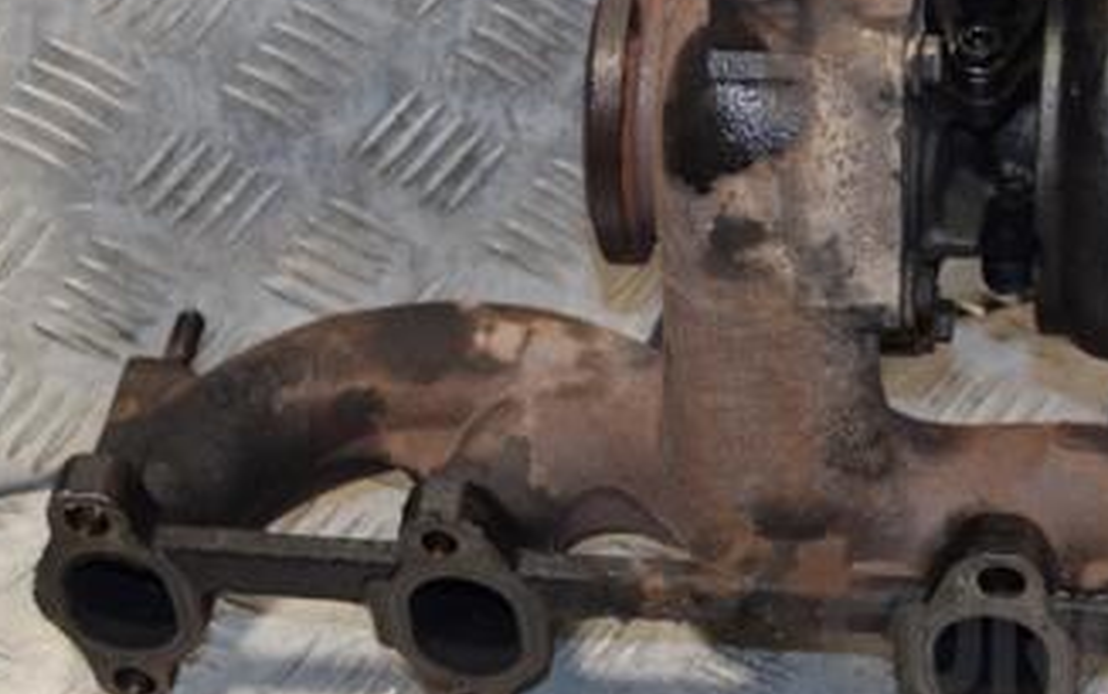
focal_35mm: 118
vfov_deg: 11.1
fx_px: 3564
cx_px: 758
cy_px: 191
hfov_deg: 17.6
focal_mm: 42
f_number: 4.8
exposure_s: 1/160
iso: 800
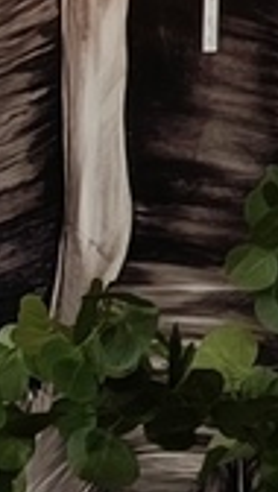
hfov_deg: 3.1
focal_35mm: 365
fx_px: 4764
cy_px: 688
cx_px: -1220
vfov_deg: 5.9
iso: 455
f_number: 2
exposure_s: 1/50
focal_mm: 7.08
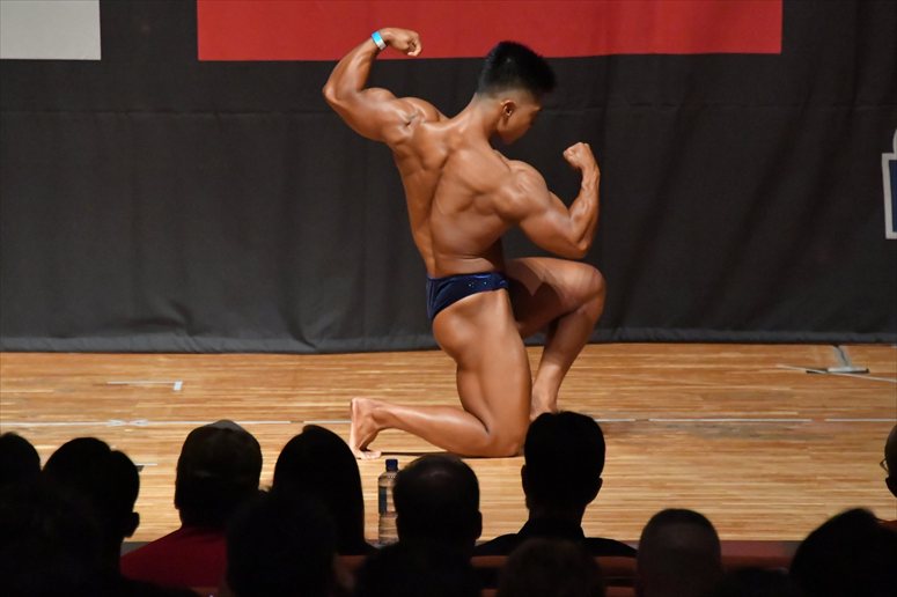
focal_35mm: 315
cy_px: 298
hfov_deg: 6.5
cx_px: 448
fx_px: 7845
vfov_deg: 4.4
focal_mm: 210
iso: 12800
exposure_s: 1/400
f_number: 5.6
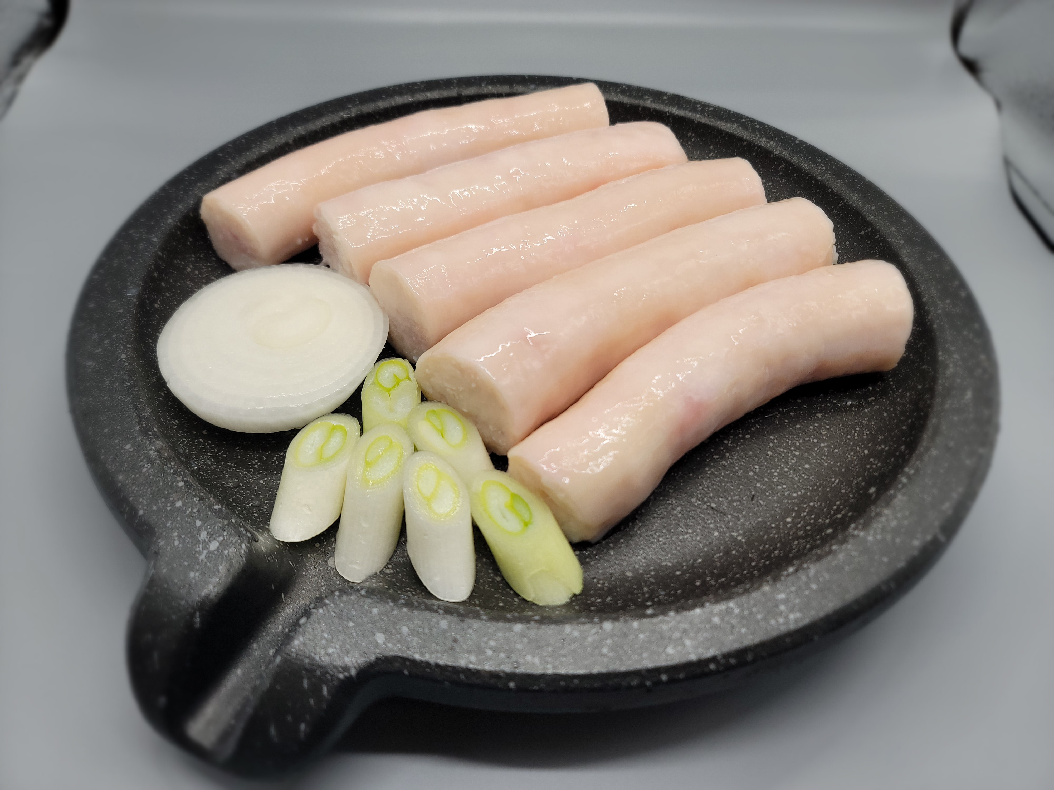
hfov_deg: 69.4
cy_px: 395
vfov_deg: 54.9
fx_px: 761
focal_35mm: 25
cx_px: 527
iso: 20
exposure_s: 1/171
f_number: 1.8
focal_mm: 7
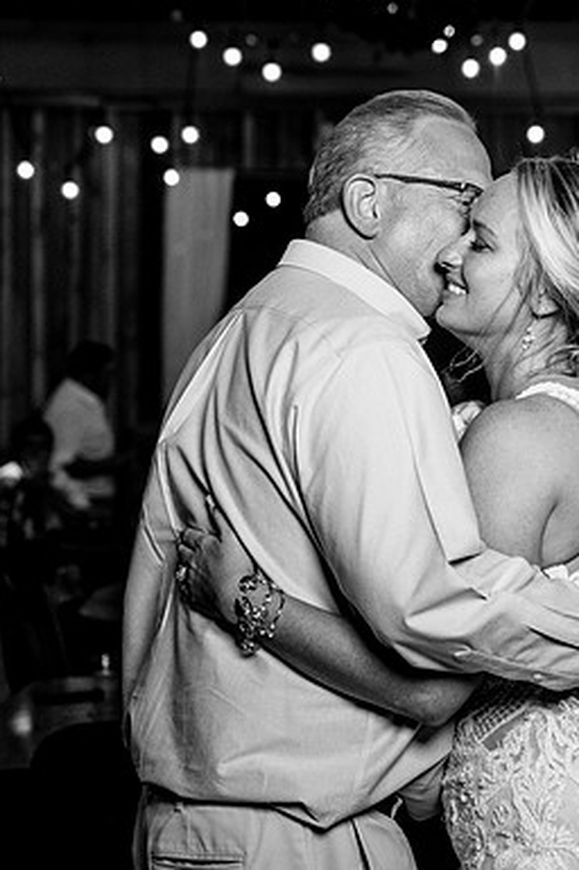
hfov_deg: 11.4
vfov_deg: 17.1
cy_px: 390
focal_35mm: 120
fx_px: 2900
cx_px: 382
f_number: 4
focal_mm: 70
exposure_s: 1/200
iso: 2000
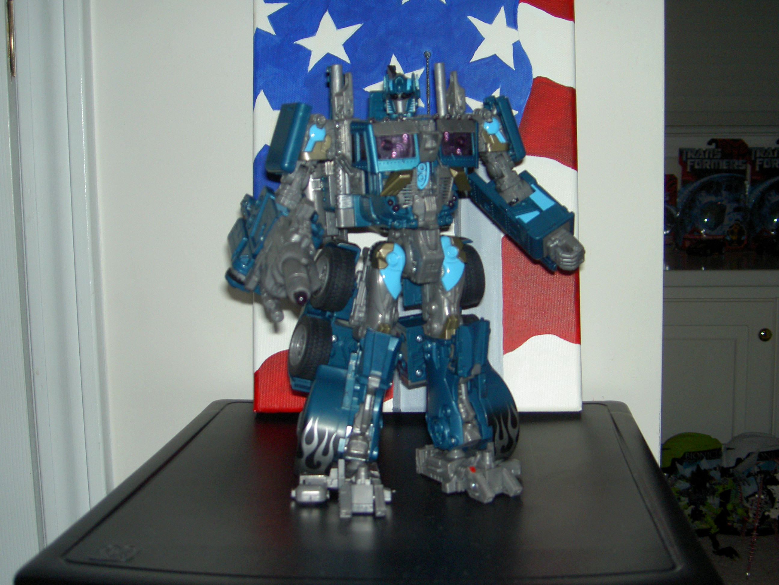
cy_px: 292
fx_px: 990
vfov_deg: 32.9
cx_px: 390
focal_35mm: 44
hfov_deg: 42.9
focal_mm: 9
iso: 100
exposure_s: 1/64.1
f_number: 2.9
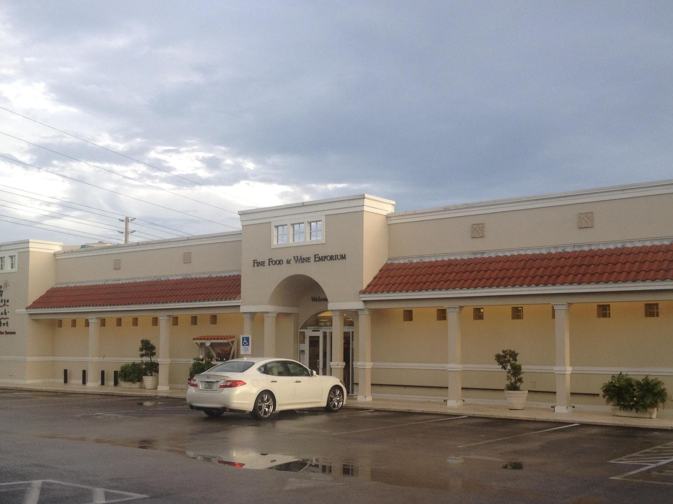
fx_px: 894
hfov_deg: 41.2
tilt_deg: +0.1
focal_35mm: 46
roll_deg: -0.1
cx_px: 326
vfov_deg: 31.4
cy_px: 301
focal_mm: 4.28
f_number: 2.4
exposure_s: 1/302
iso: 50
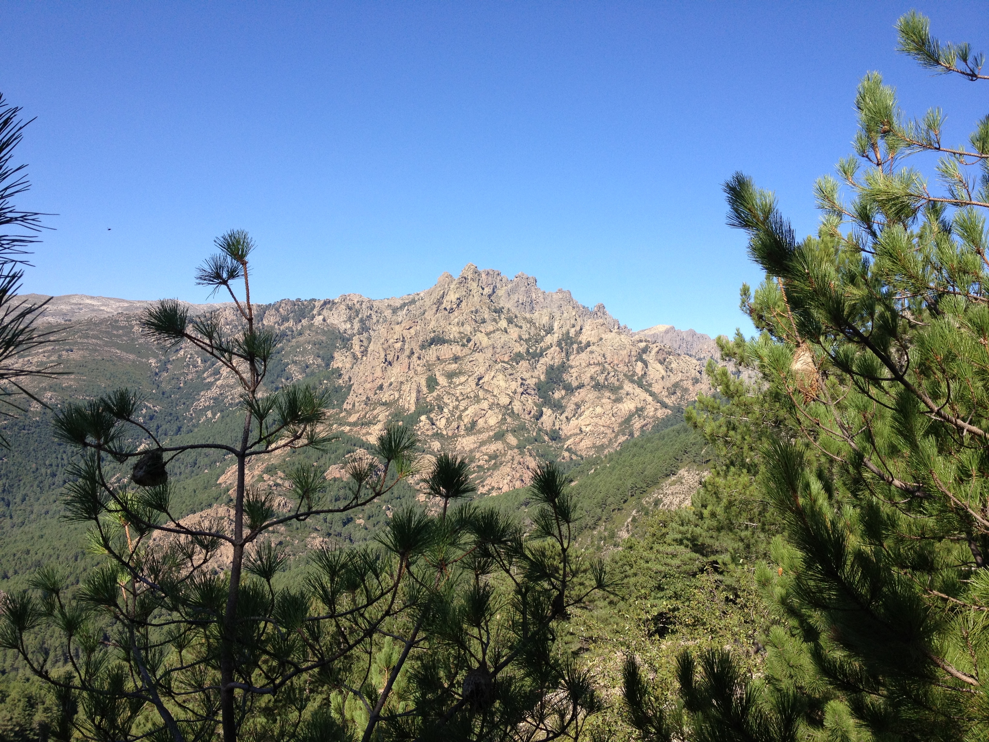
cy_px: 371
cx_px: 494
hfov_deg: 52.6
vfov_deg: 40.7
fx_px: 1000
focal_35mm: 35
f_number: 2.4
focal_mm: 4.28
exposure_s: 1/1126
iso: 64
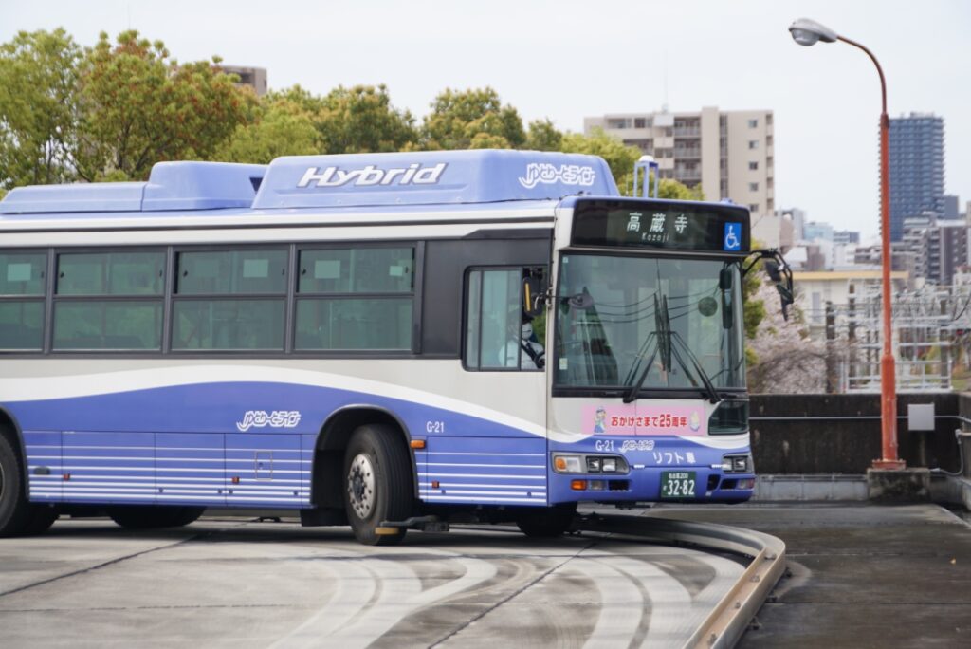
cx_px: 486
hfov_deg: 11.4
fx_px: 4858
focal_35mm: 180
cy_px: 324
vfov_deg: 7.6
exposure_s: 1/200
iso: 100
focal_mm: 120
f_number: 5.6
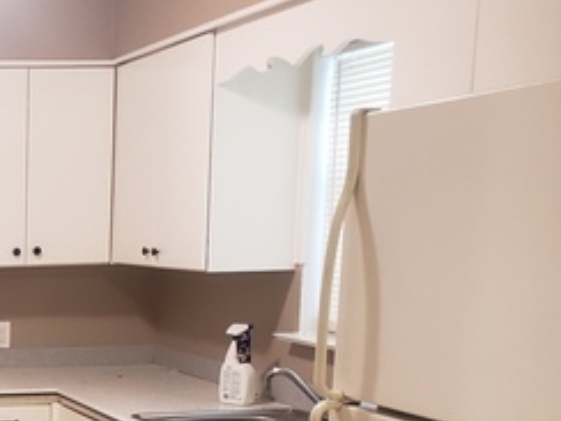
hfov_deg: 23.9
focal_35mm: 71
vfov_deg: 19.9
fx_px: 1151
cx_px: -176
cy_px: 446
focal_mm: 4.3
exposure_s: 1/40
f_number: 1.5
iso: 320
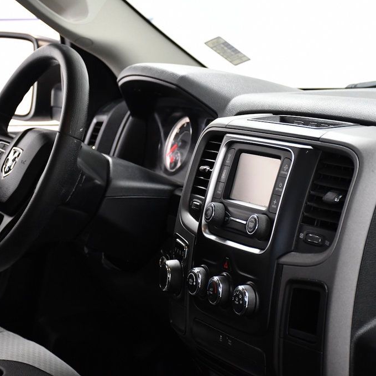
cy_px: 188
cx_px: 200
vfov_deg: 18.1
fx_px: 1180
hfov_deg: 18.1
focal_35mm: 96
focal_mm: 50
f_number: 4.8
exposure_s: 1/160
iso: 2500
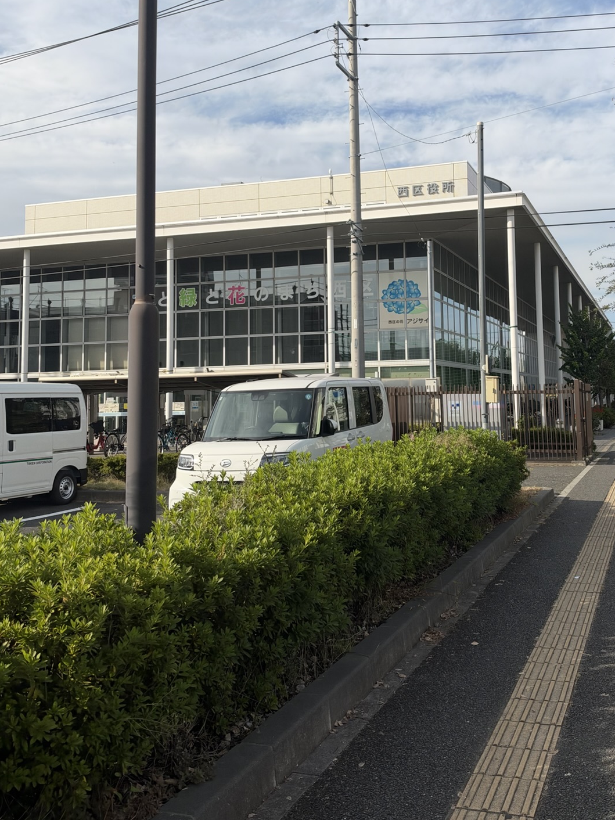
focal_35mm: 34
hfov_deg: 41.5
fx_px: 805
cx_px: 387
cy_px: 324
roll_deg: +1.7
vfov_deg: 53.5
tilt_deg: +2.3
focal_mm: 6.93
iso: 64
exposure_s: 1/4098
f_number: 1.8
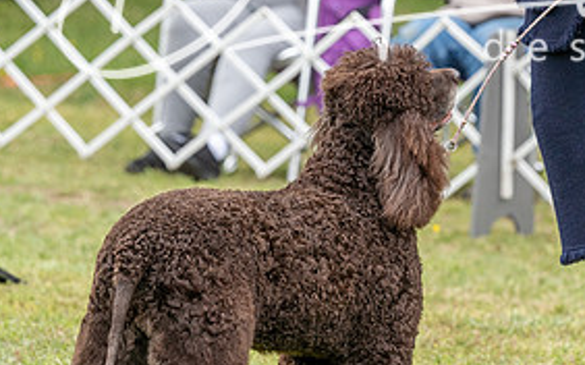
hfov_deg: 4.2
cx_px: 468
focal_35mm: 496
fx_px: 7905
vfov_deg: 2.6
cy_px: 139
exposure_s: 1/1000
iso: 800
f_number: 4.5
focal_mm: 197
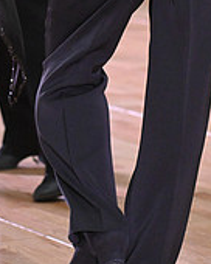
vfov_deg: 4.5
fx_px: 3372
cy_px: -87
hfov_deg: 3.6
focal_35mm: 432
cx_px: 32
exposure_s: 1/400
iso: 3200
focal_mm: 135
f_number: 4
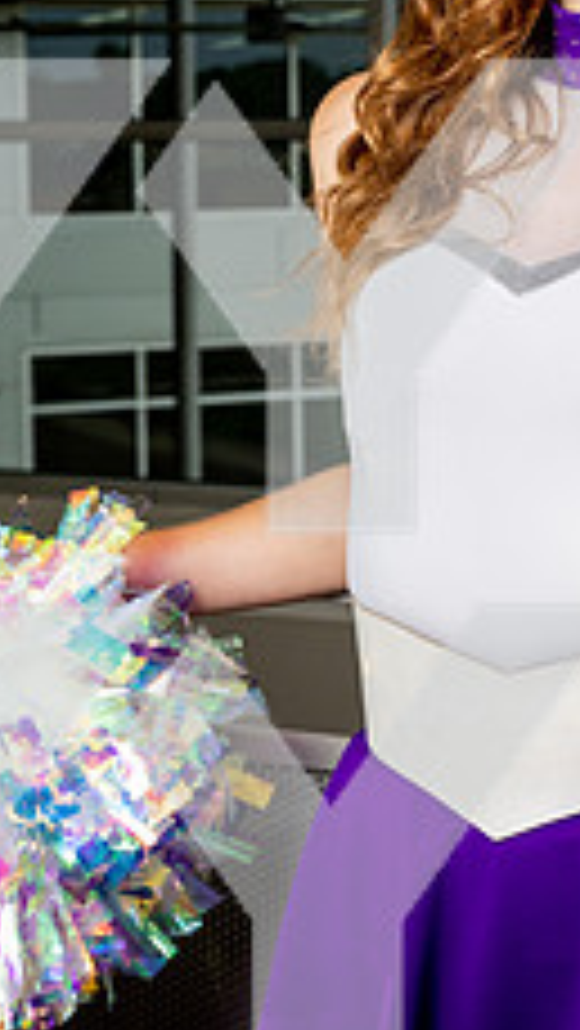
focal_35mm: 109
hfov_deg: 11.1
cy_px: 299
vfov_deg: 19.5
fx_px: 2977
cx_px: 531
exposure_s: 1/250
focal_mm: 41
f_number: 7.1
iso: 400
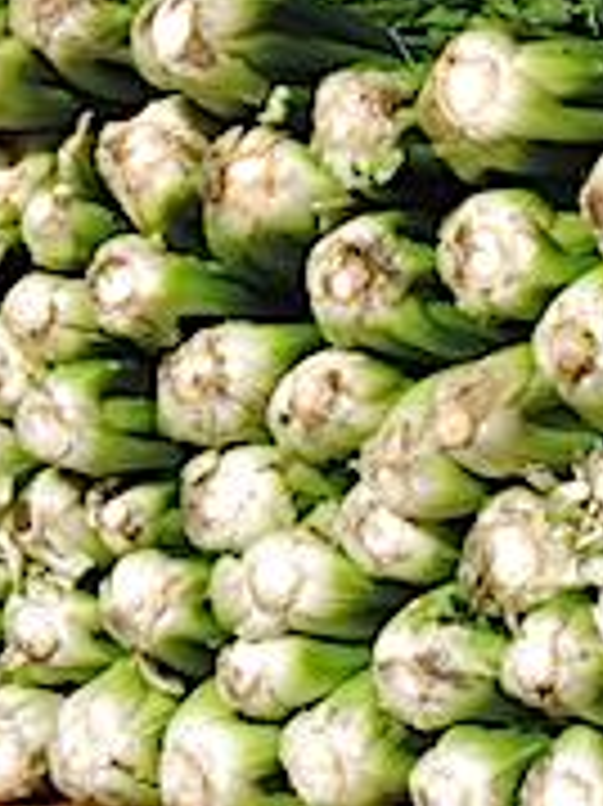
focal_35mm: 201
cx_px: -446
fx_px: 4674
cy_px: 38
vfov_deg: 9.8
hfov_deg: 7.2
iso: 80
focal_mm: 13.3
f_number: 3.9
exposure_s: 1/640
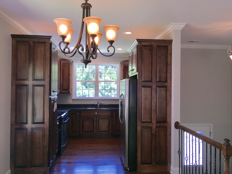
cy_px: 87
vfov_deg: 48.2
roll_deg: -0.5
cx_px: 116
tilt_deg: -0.2
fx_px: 194
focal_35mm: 29
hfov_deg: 61.7
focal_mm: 4.15
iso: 32
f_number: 2.2
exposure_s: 1/90
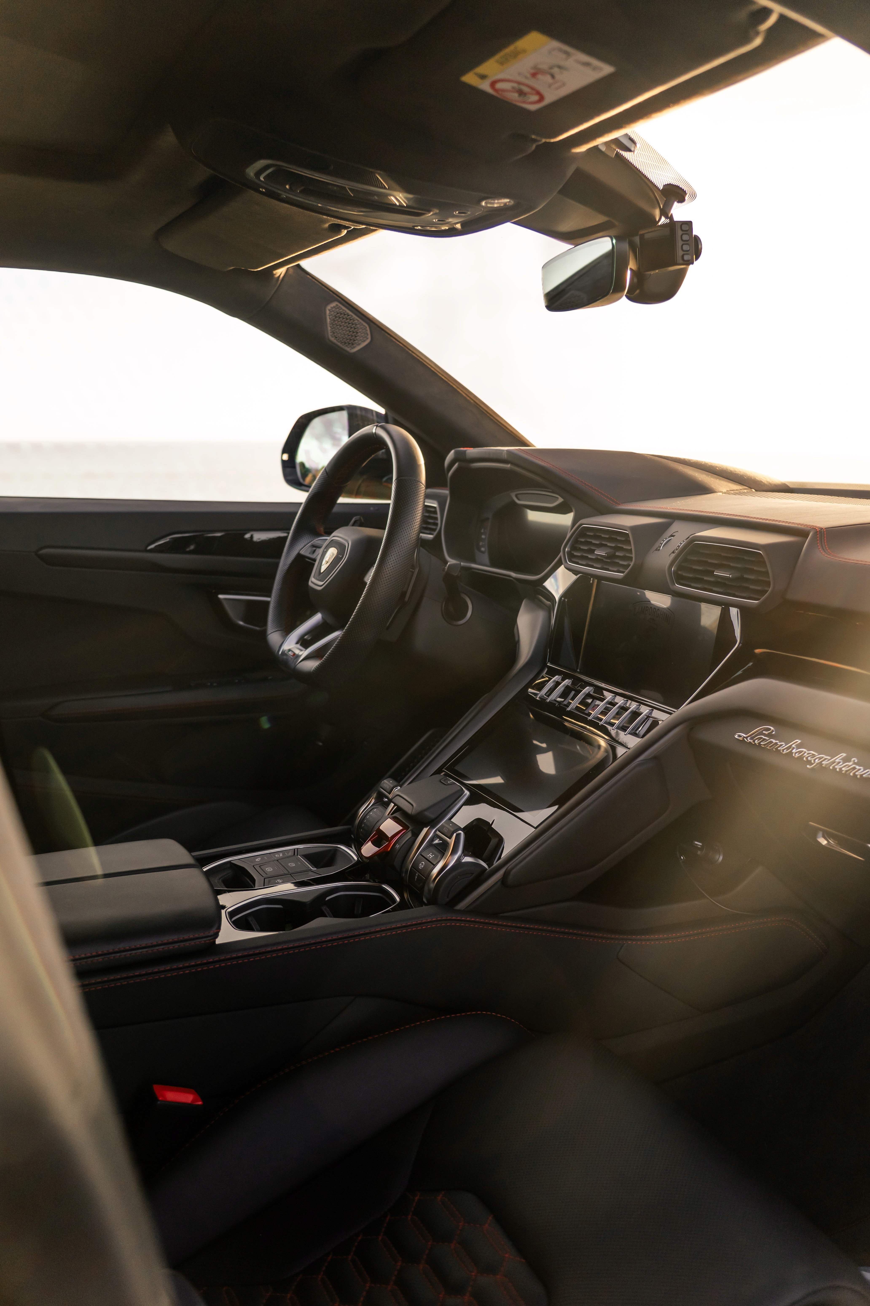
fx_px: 1120
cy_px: 653
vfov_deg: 60.4
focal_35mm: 31
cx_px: 435
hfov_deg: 42.5
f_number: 2.8
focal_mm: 20.6
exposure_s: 1/125
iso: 250
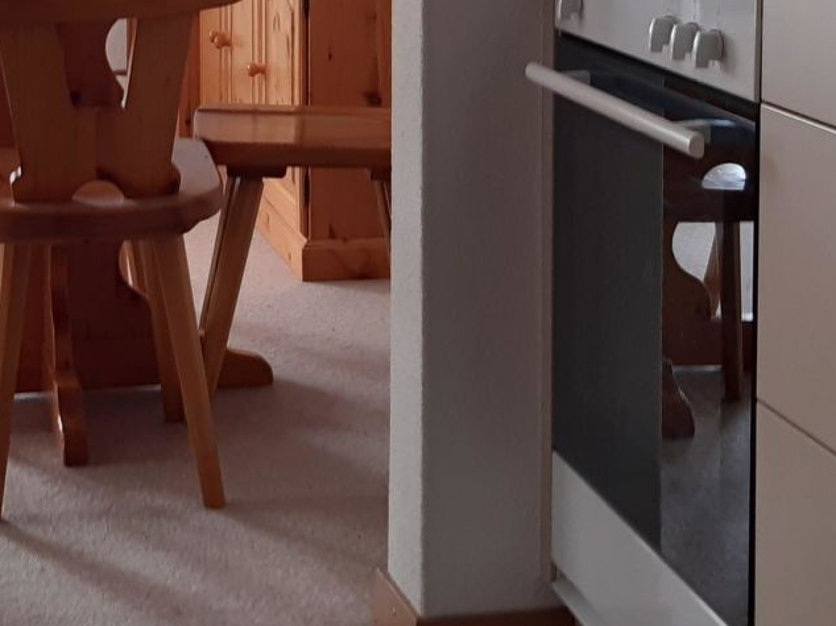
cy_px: -61
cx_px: 208
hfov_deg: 23.1
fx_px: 2028
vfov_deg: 17.0
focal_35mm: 84
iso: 64
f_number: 1.7
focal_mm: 3.92
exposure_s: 1/50
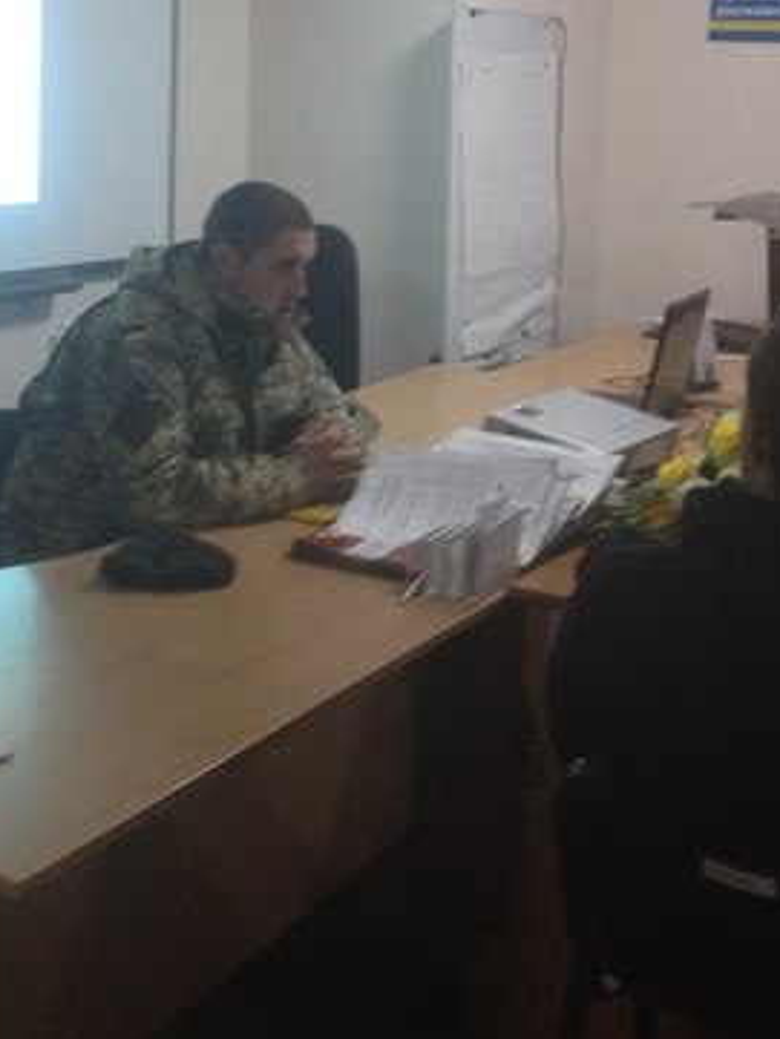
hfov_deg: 23.2
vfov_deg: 31.0
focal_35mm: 62
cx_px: 106
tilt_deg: -10.7
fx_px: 1862
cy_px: 363
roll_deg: +0.0
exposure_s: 1/20
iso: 200
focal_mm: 4.28
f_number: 2.4
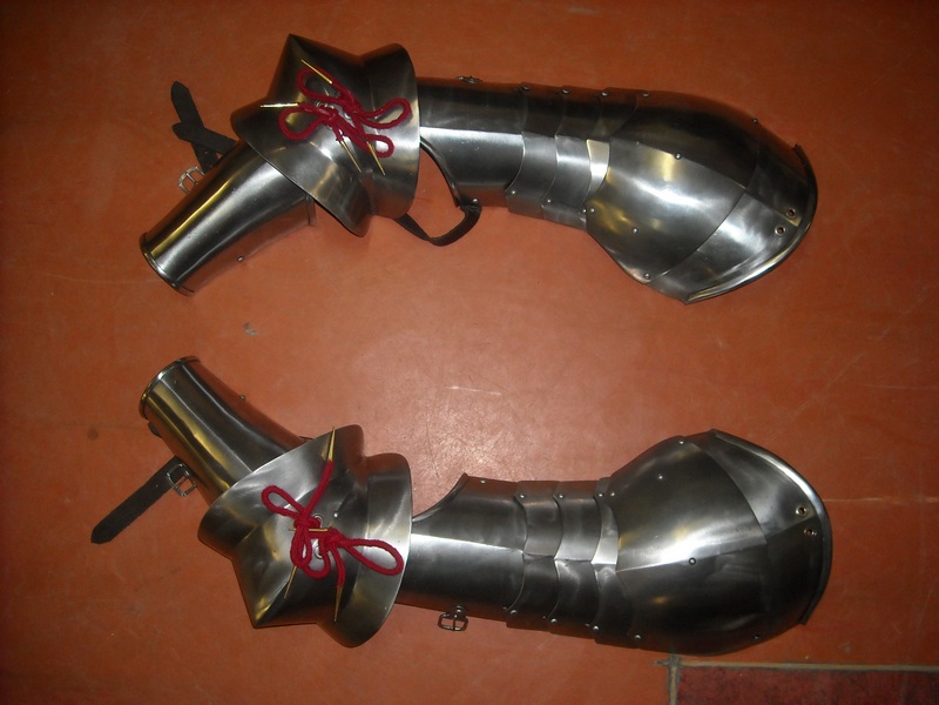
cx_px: 470
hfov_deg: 52.6
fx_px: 949
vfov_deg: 40.7
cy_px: 352
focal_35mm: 35
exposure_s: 1/60
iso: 200
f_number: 2.8
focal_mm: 5.7
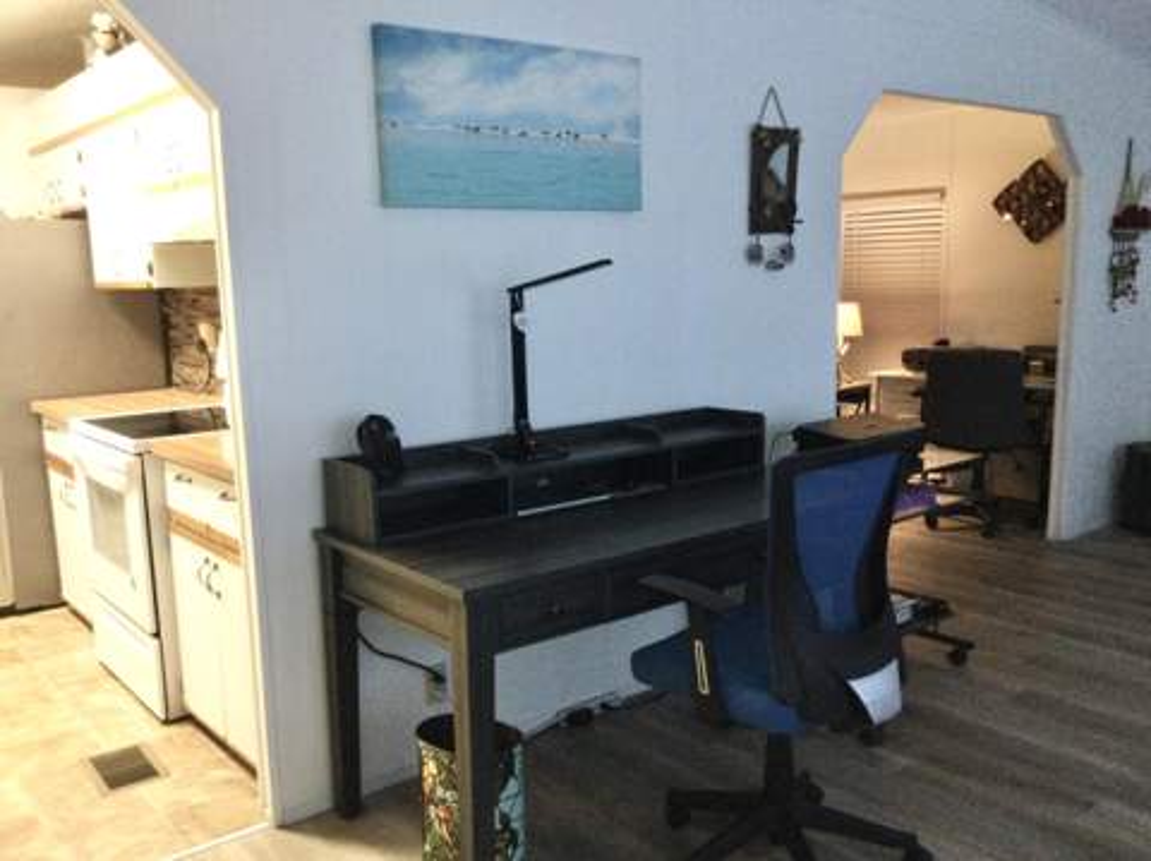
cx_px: 576
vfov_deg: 45.4
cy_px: 430
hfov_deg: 58.4
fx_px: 1030
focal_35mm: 31
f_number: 2.4
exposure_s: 1/15
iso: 200
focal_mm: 3.3
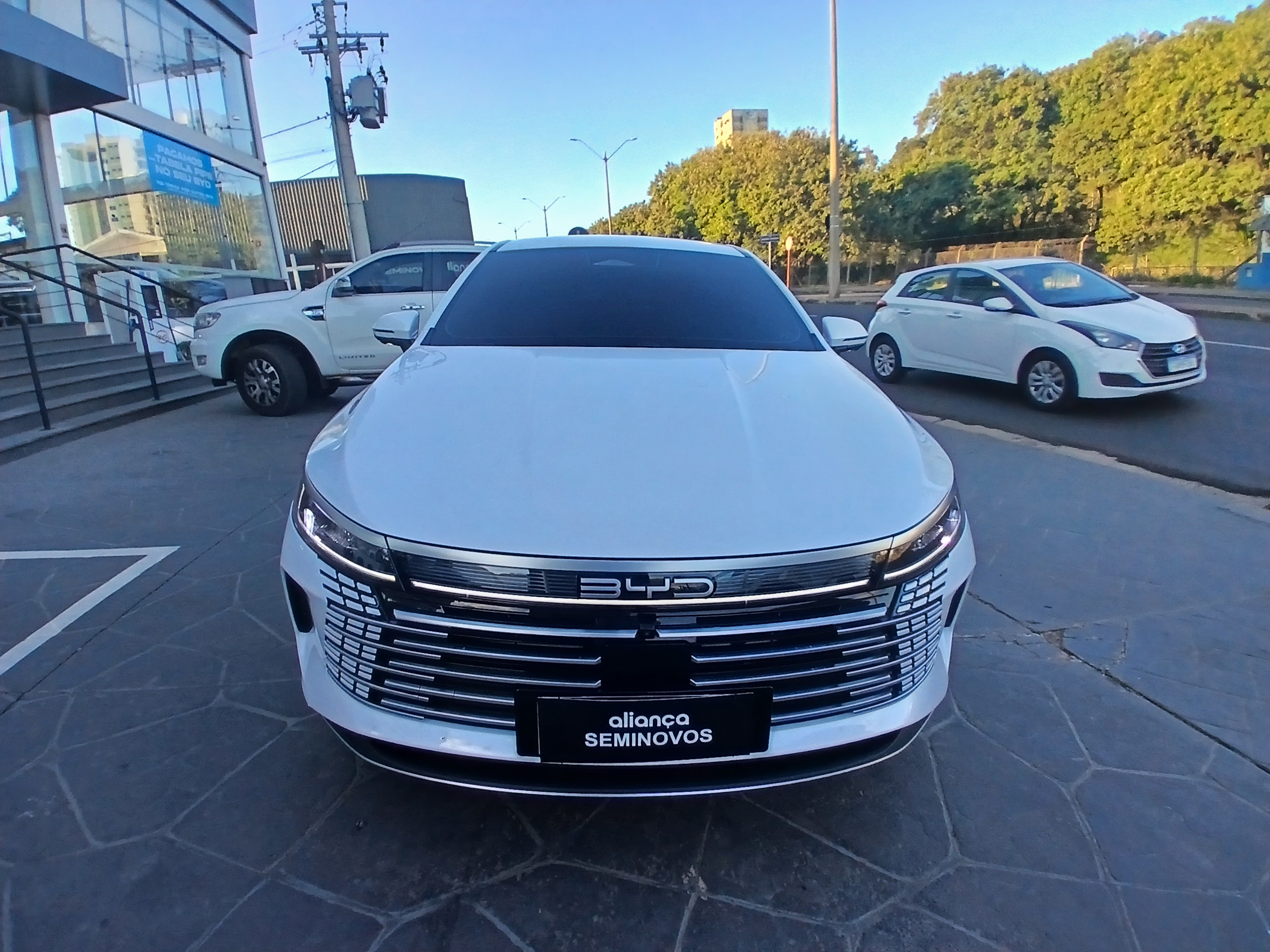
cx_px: 635
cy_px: 476
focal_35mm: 17
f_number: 2.2
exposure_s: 1/252
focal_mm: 1.4
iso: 50
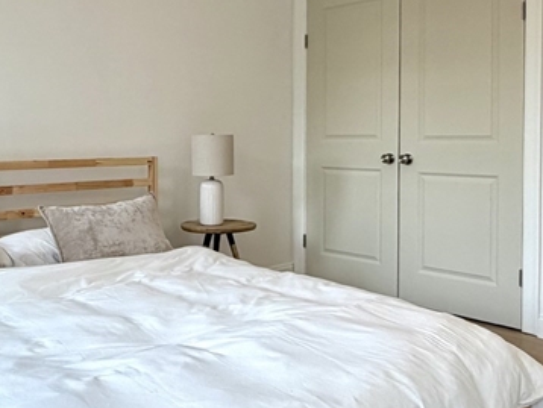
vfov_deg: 35.8
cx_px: 243
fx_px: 628
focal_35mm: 40
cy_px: 152
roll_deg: +0.2
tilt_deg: -1.1
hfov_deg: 46.7
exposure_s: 1/120
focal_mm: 2.22
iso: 100
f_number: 2.2
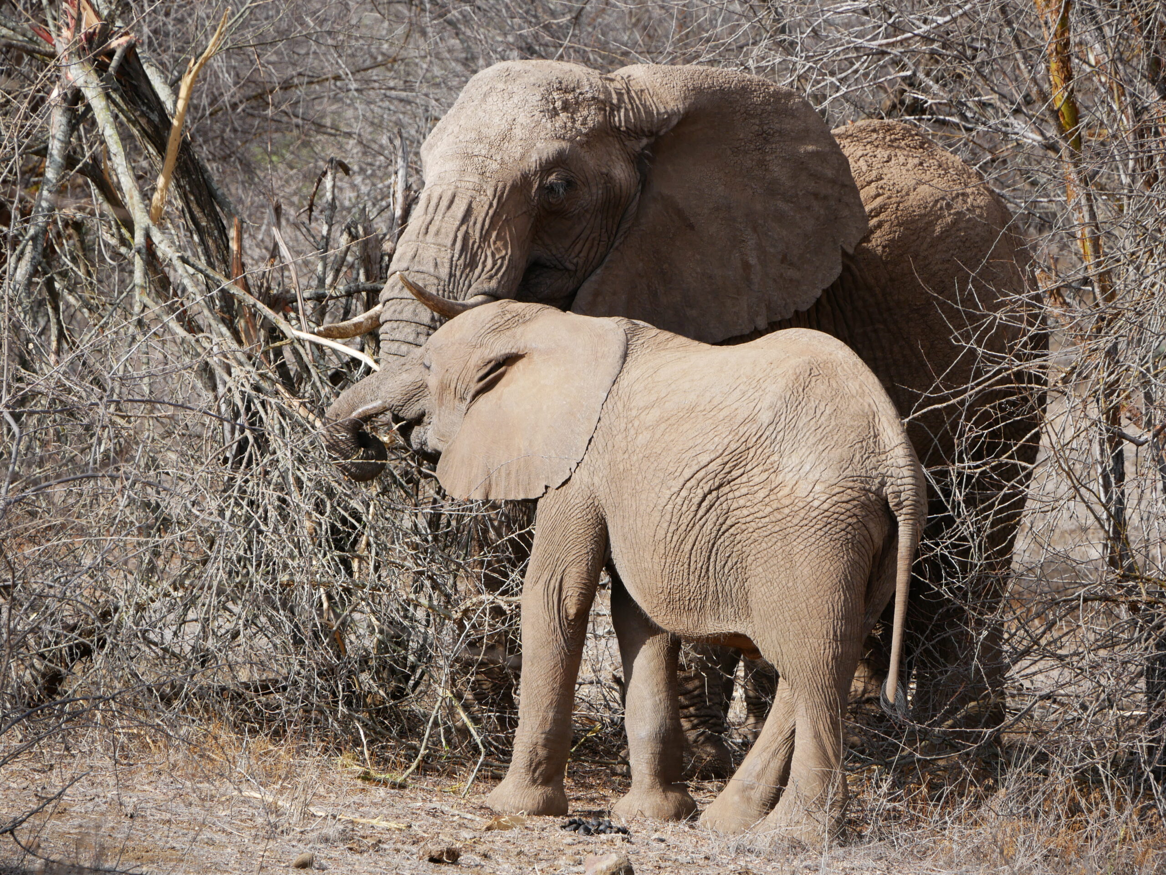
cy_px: 438
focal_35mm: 300
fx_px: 10109
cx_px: 583
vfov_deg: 5.0
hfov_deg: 6.6
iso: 200
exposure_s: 1/320
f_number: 7.1
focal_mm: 150
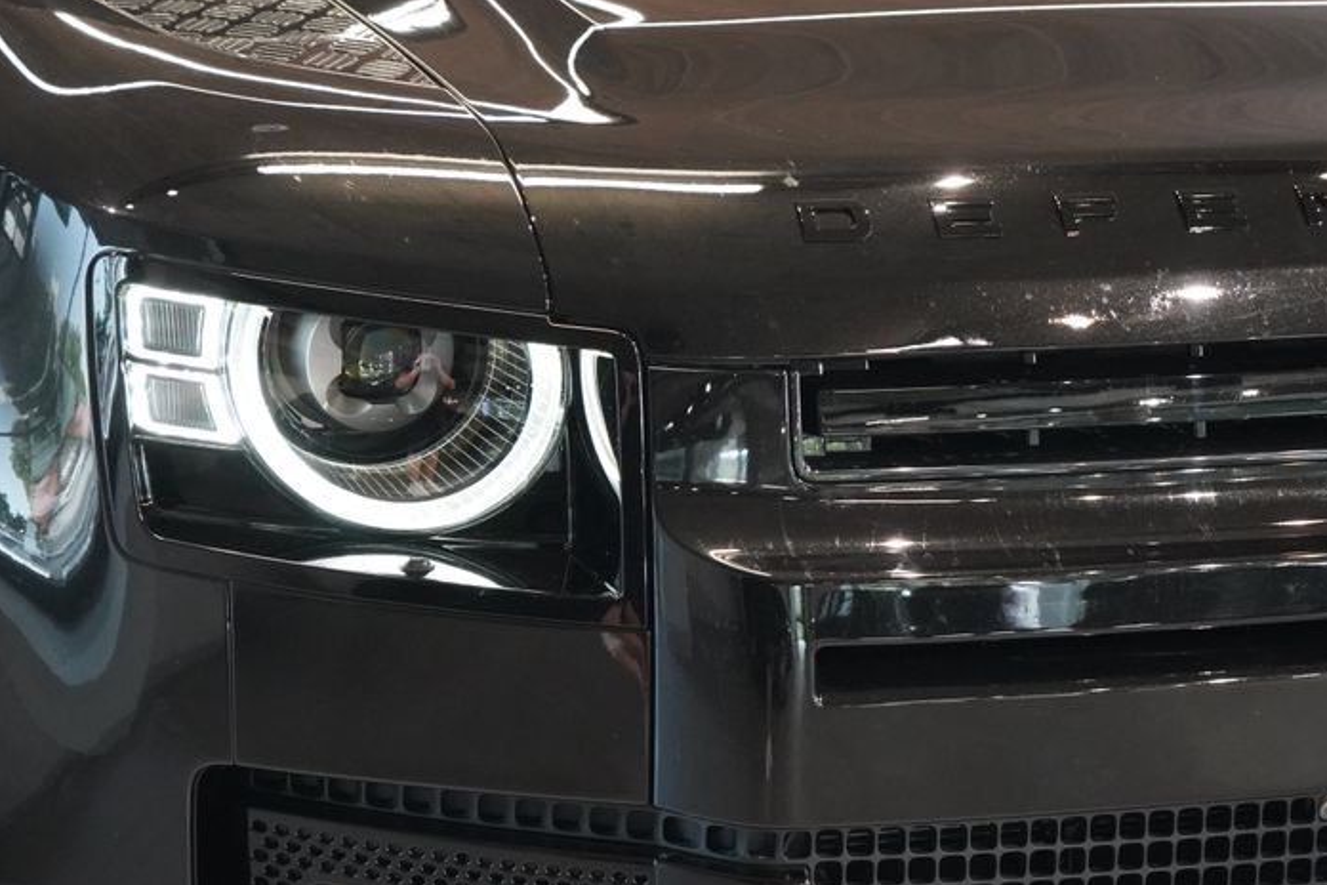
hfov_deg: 19.7
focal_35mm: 103
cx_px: 362
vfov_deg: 13.3
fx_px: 3796
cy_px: 339
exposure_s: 1/160
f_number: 5.6
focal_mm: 70
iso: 10000
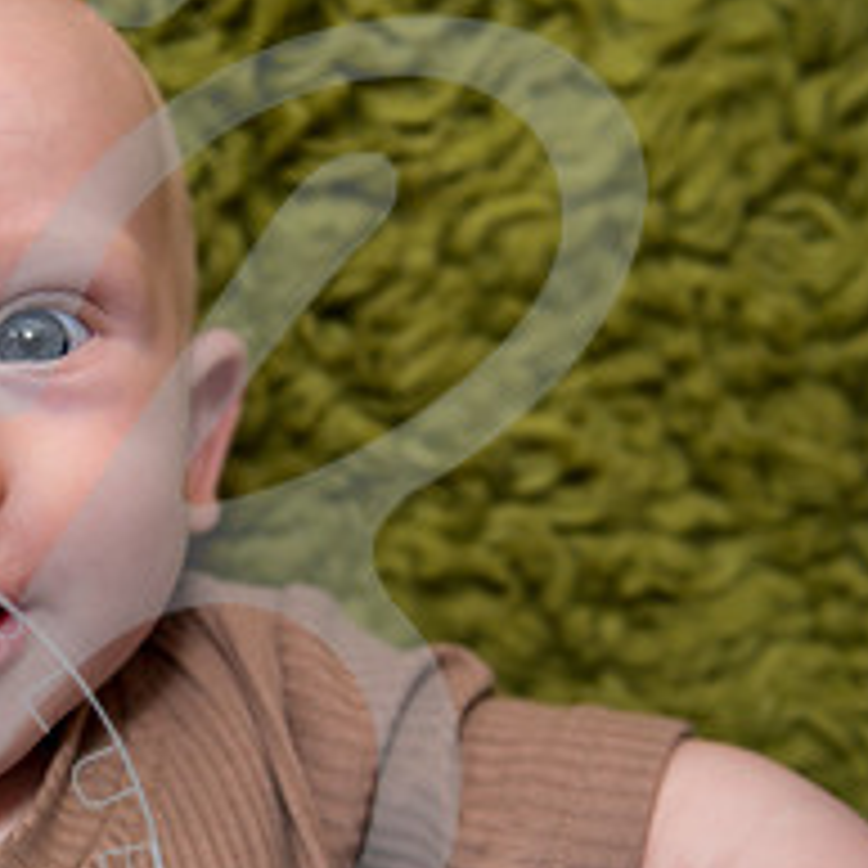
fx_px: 2638
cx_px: -67
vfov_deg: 18.6
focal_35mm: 93
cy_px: 573
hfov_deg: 18.1
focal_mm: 32
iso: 200
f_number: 2.8
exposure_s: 1/125
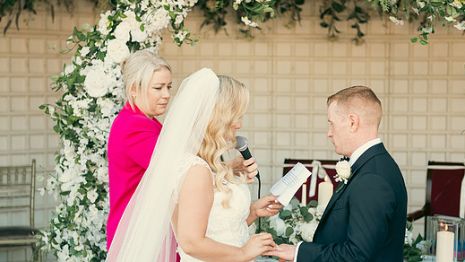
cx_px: 238
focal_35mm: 82
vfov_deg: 14.7
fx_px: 1011
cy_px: 150
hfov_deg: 25.9
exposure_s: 1/250
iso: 320
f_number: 3.5
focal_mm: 70
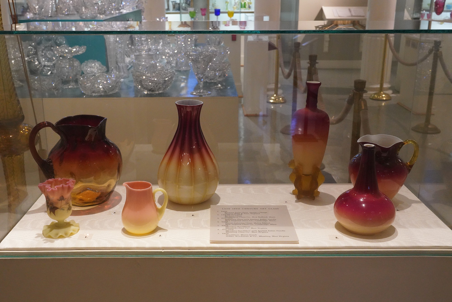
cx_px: 226
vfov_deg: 36.9
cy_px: 151
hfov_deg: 53.1
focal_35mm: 36
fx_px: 452
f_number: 11
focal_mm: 36
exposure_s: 1/80
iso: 6400
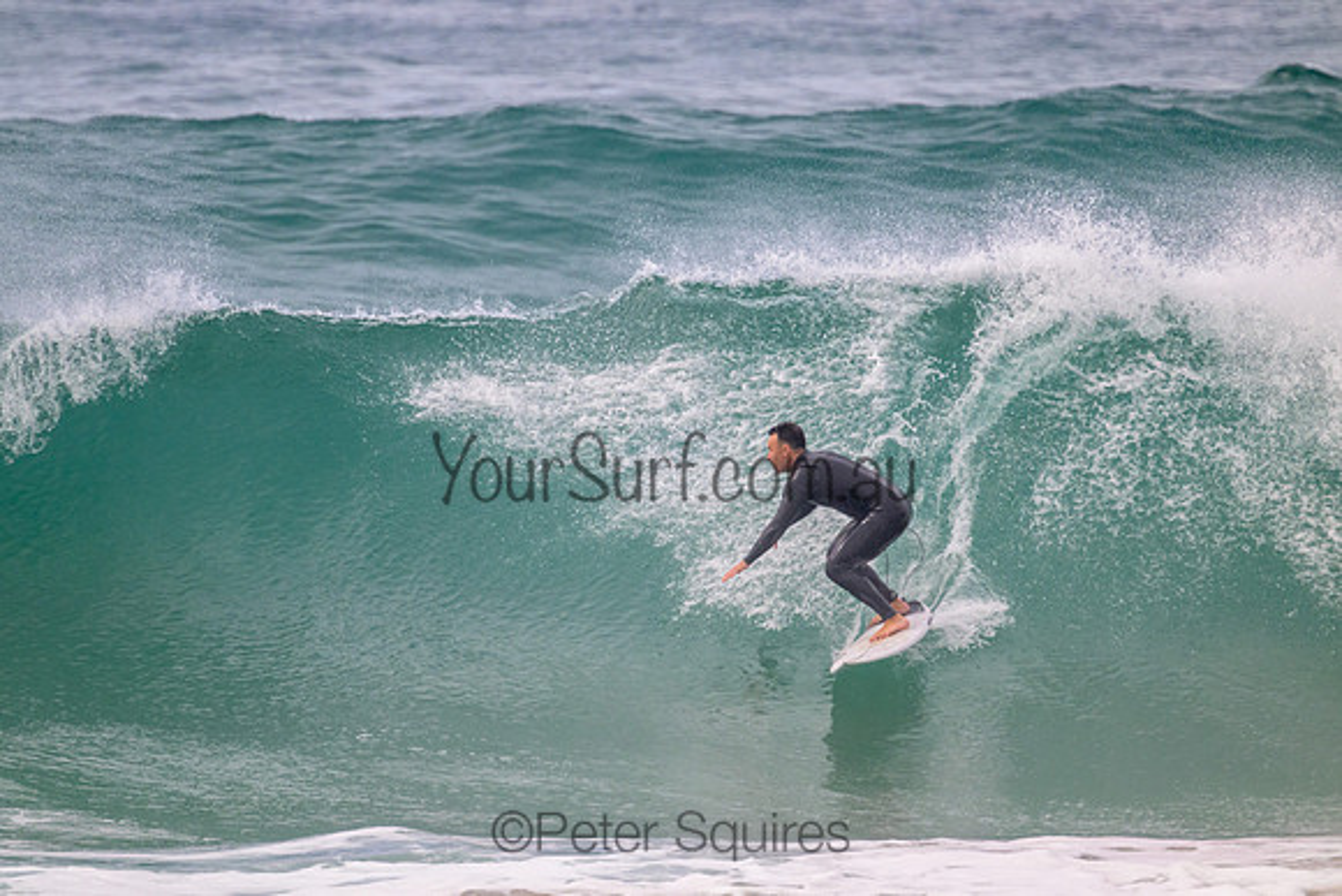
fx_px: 29828
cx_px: 671
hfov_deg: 2.6
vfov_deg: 1.7
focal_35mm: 800
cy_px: 448
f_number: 11
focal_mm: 800
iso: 1600
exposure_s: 1/2000
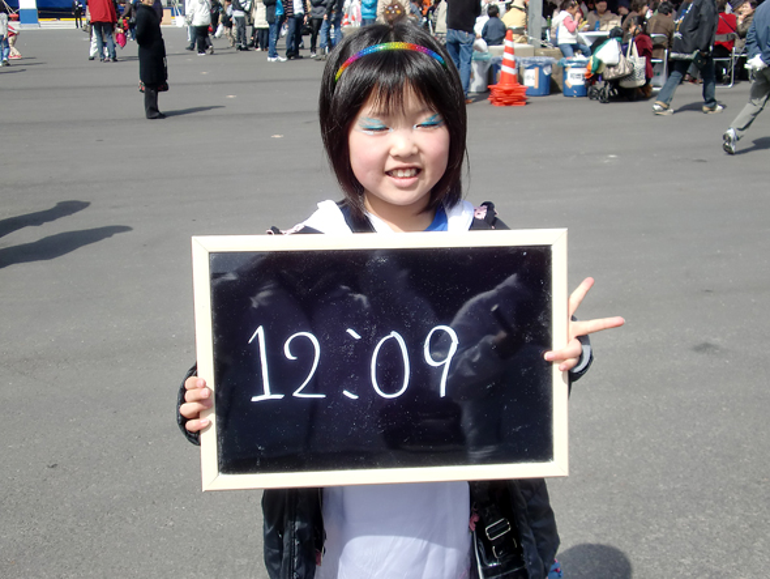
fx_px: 1068
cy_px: 290
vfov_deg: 30.3
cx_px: 385
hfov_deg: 39.6
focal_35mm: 48
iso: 64
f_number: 3.4
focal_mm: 7.91
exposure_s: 1/800
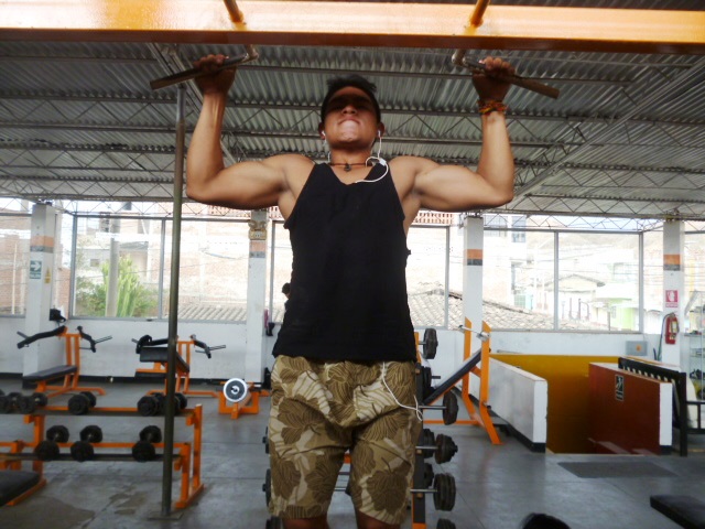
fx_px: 570
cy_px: 264
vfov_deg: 49.7
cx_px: 352
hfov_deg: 63.4
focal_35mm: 28
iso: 160
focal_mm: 5
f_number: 3.1
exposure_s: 1/60
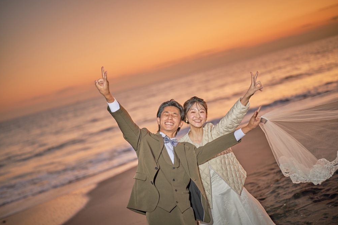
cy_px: 111
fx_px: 479
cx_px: 170
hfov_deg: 38.9
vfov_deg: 26.5
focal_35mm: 51
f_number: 1.4
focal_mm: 50
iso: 100
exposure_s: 1/100
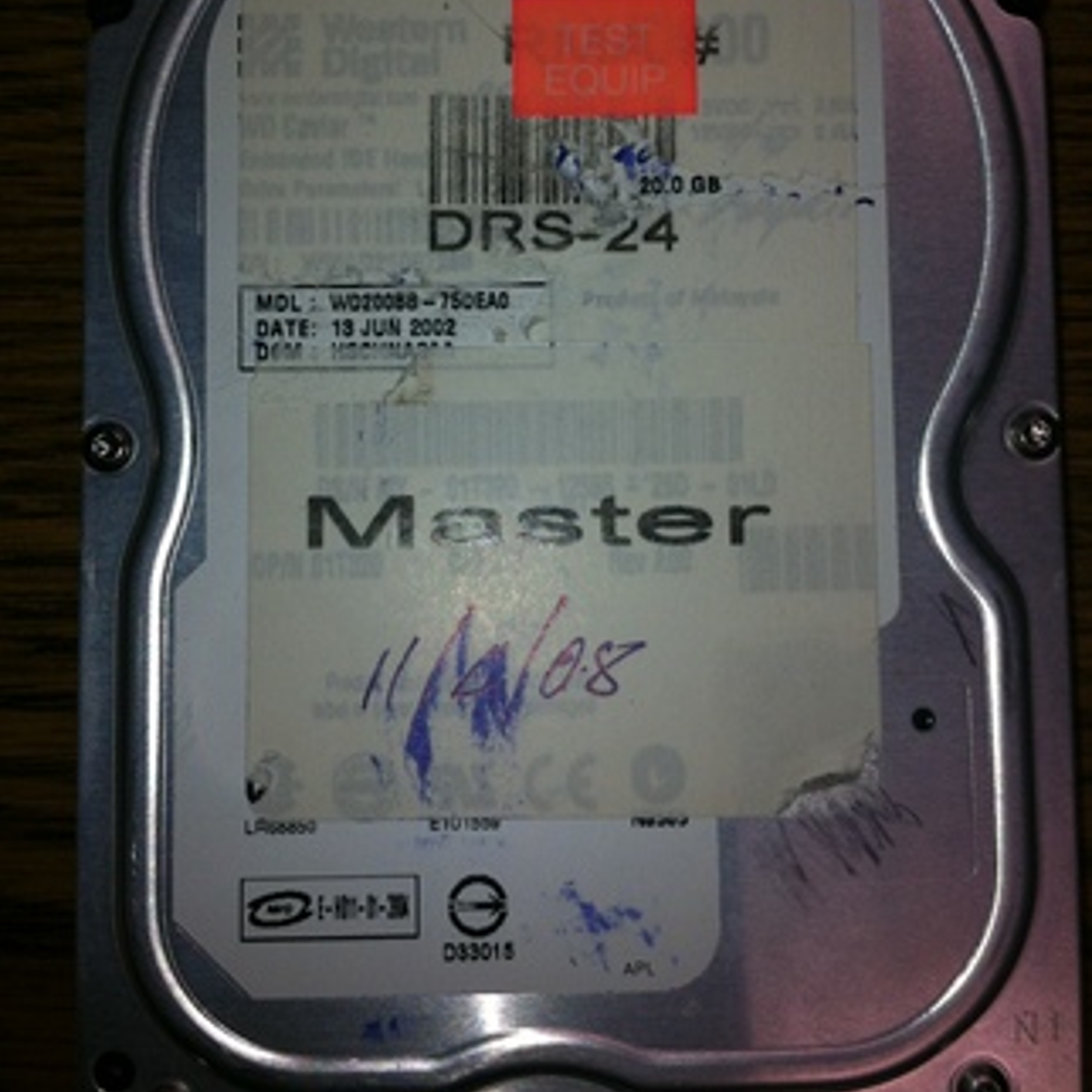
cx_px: 551
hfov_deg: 36.8
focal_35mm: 46
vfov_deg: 36.7
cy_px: 451
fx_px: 1642
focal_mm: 3.85
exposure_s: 1/384
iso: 80
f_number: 2.8
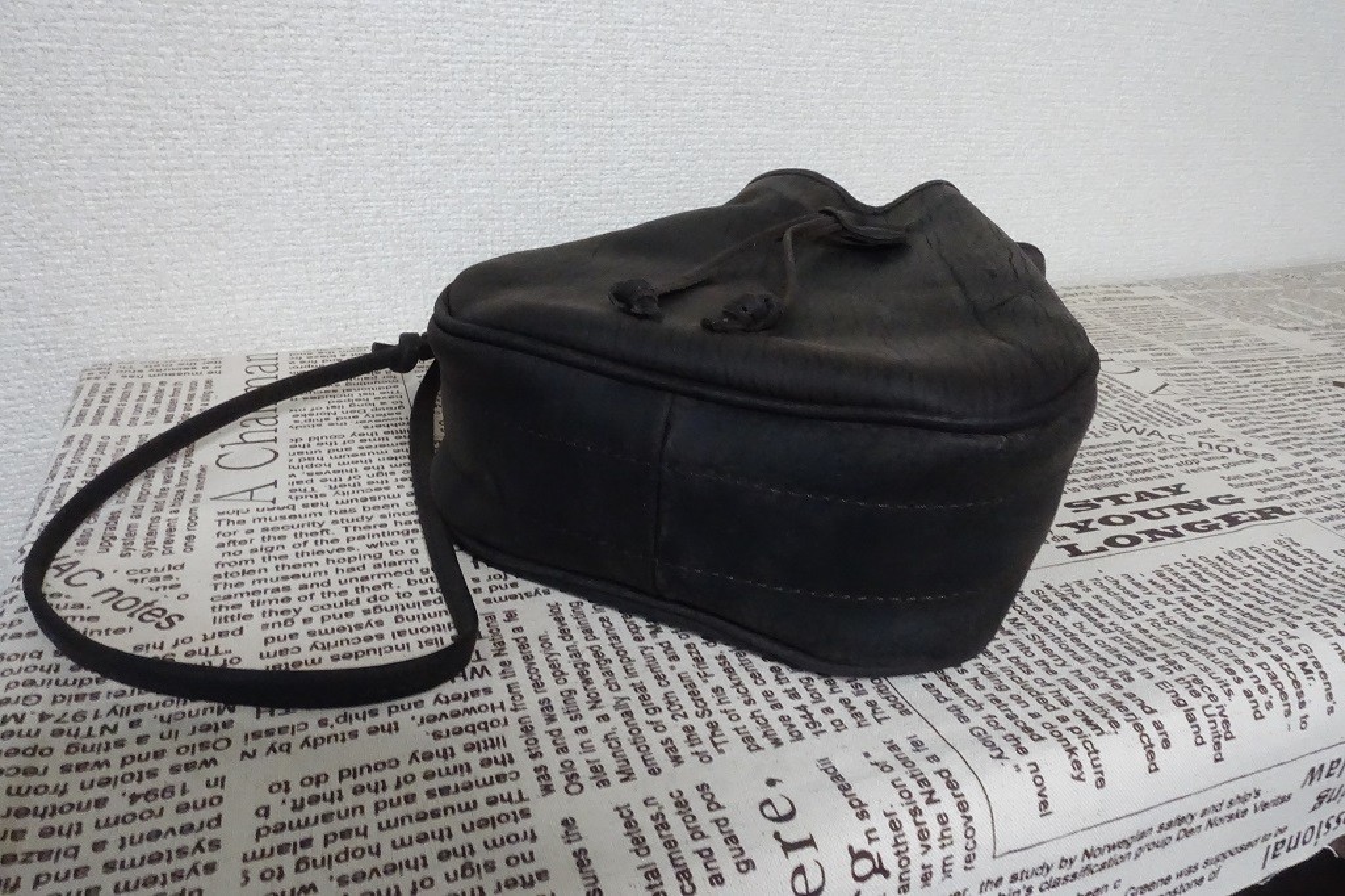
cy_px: 448
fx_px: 896
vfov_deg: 53.1
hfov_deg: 73.8
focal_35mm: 24
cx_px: 672
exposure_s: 1/13
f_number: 11
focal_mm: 8.8
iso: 6400
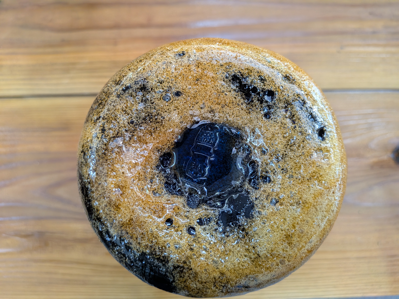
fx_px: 277
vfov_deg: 56.8
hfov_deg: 71.6
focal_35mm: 24
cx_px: 200
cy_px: 150
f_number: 1.7
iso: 285
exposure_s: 1/120
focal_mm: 4.53
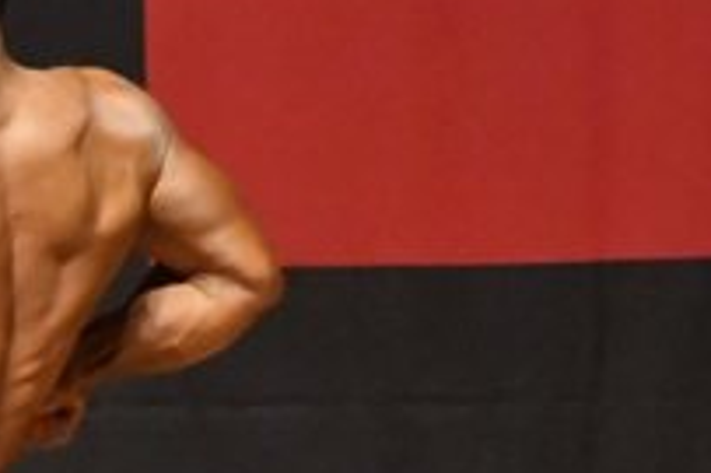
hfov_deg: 1.9
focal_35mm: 1090
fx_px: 21510
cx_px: -61
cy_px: 526
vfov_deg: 1.3
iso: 12800
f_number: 5.6
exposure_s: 1/400
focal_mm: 190
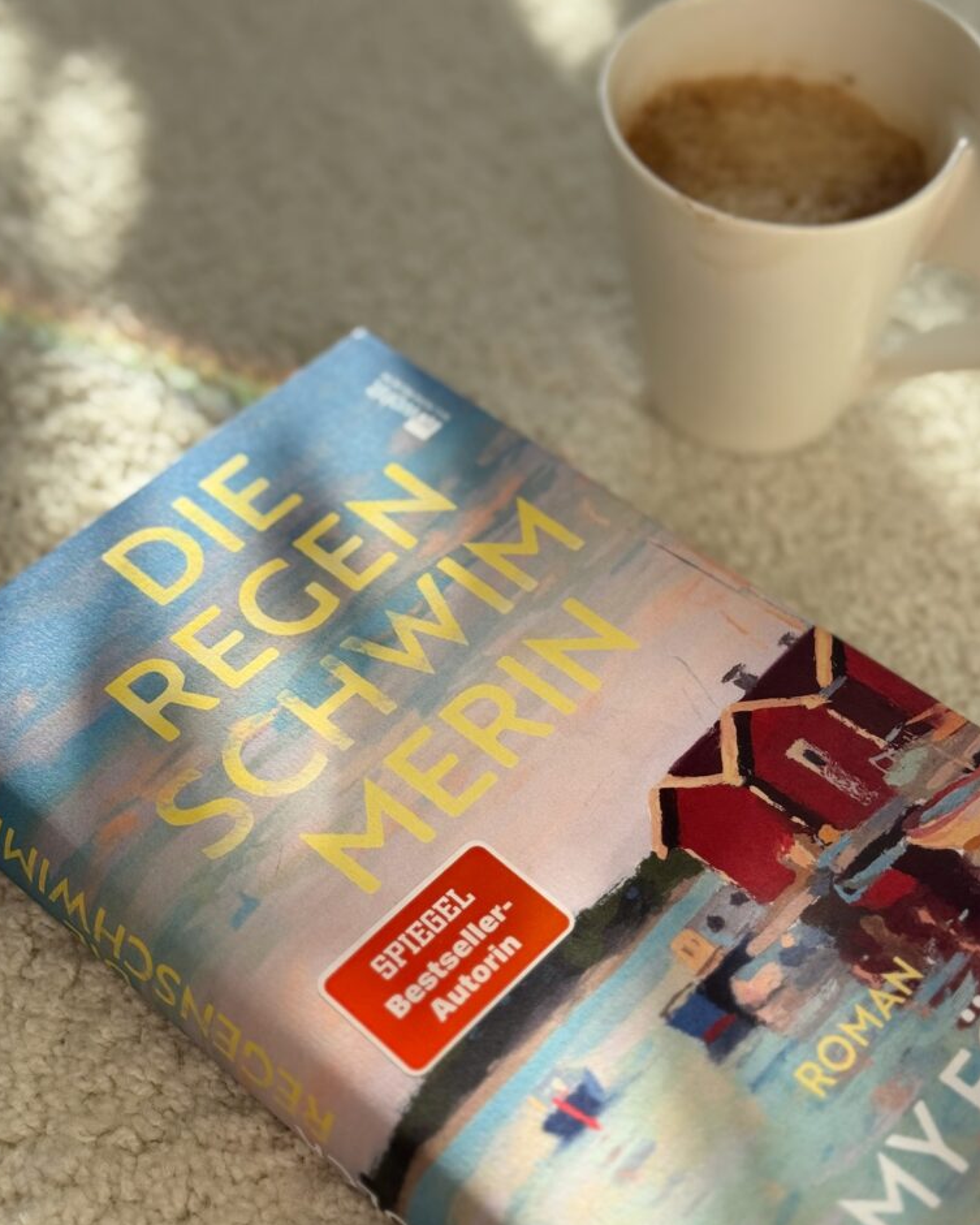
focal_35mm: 51
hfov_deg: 29.7
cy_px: 614
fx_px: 1849
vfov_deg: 36.7
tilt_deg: -50.3
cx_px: 485
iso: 64
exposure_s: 1/1427
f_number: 1.78
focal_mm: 6.76
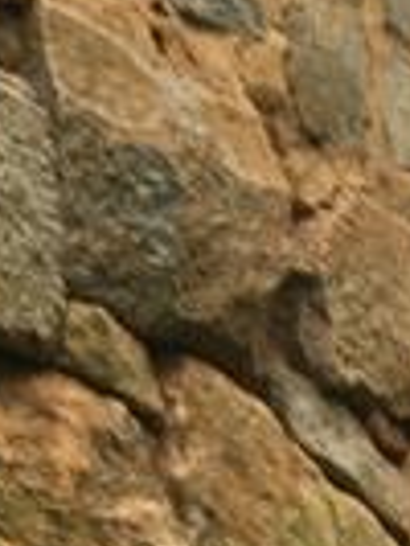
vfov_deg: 10.1
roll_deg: -1.2
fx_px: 2743
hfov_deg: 7.8
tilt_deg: -1.2
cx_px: 1037
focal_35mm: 174
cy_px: 1260
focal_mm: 4.15
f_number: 2.2
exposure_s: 1/60
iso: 25
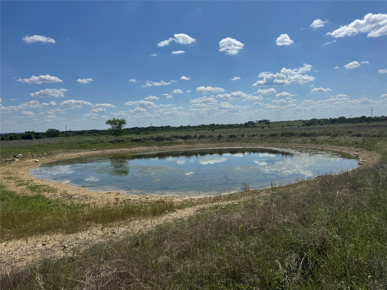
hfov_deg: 71.6
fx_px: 268
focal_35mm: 24
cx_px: 194
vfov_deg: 56.8
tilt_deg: -4.5
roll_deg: +2.3
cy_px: 145
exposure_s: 1/12346
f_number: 1.78
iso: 80
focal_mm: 6.76
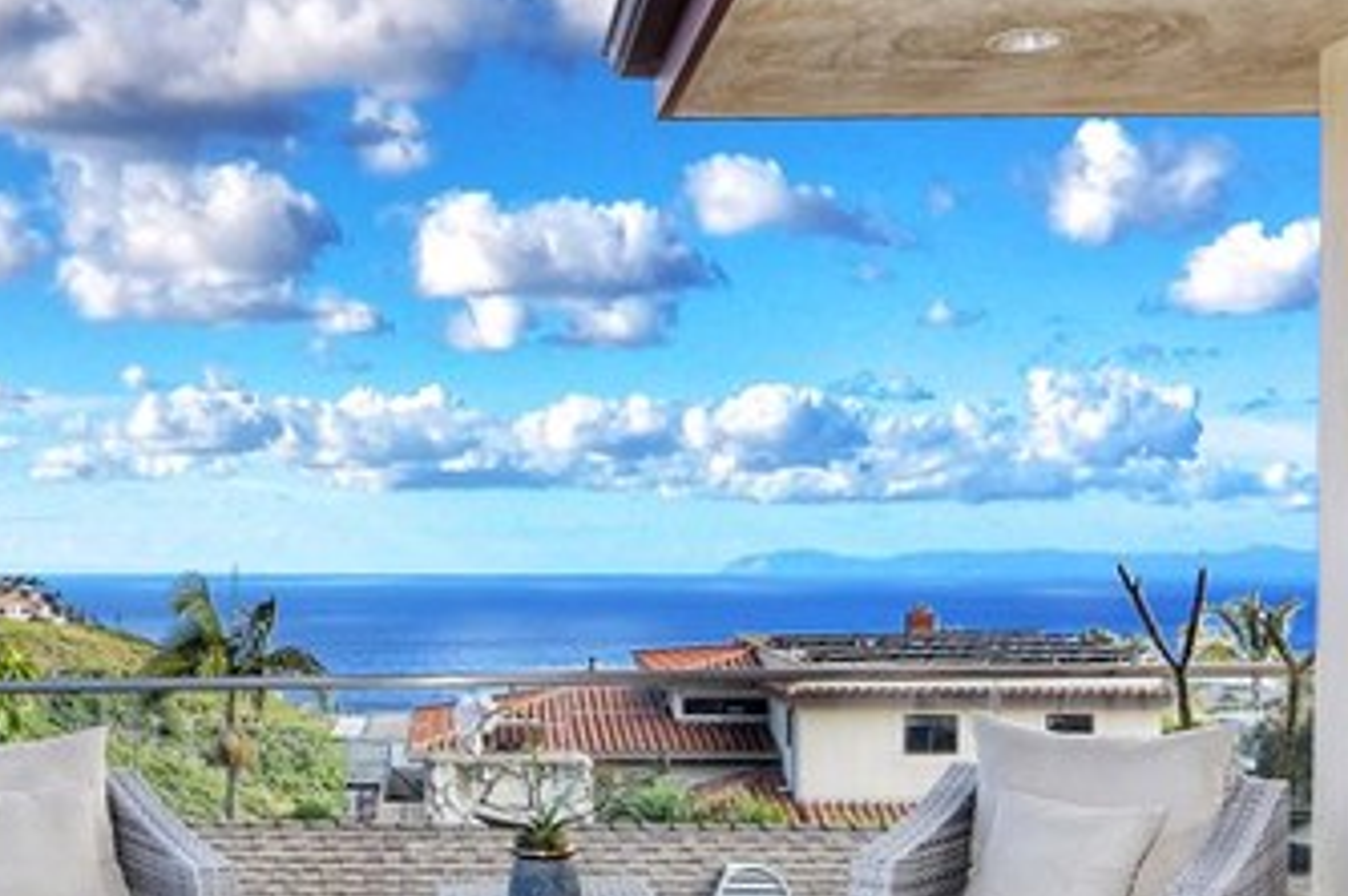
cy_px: 557
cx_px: 464
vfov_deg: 29.1
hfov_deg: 42.3
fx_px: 1721
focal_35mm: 46
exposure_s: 1/800
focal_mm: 10
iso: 200
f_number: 8
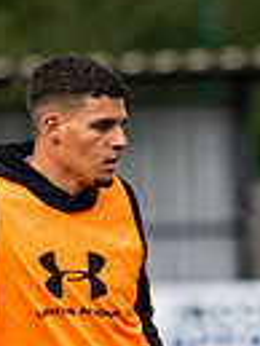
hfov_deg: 1.5
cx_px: 330
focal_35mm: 1018
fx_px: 10178
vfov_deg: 1.9
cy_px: 351
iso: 200
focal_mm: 135
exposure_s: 1/4000
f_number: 1.8
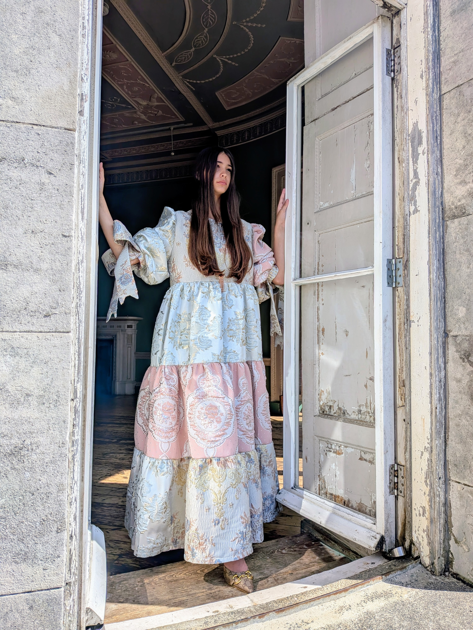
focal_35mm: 24
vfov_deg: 71.6
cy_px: 315
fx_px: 437
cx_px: 236
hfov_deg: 56.8
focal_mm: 4.53
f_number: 1.7
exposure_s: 1/11765
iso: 26
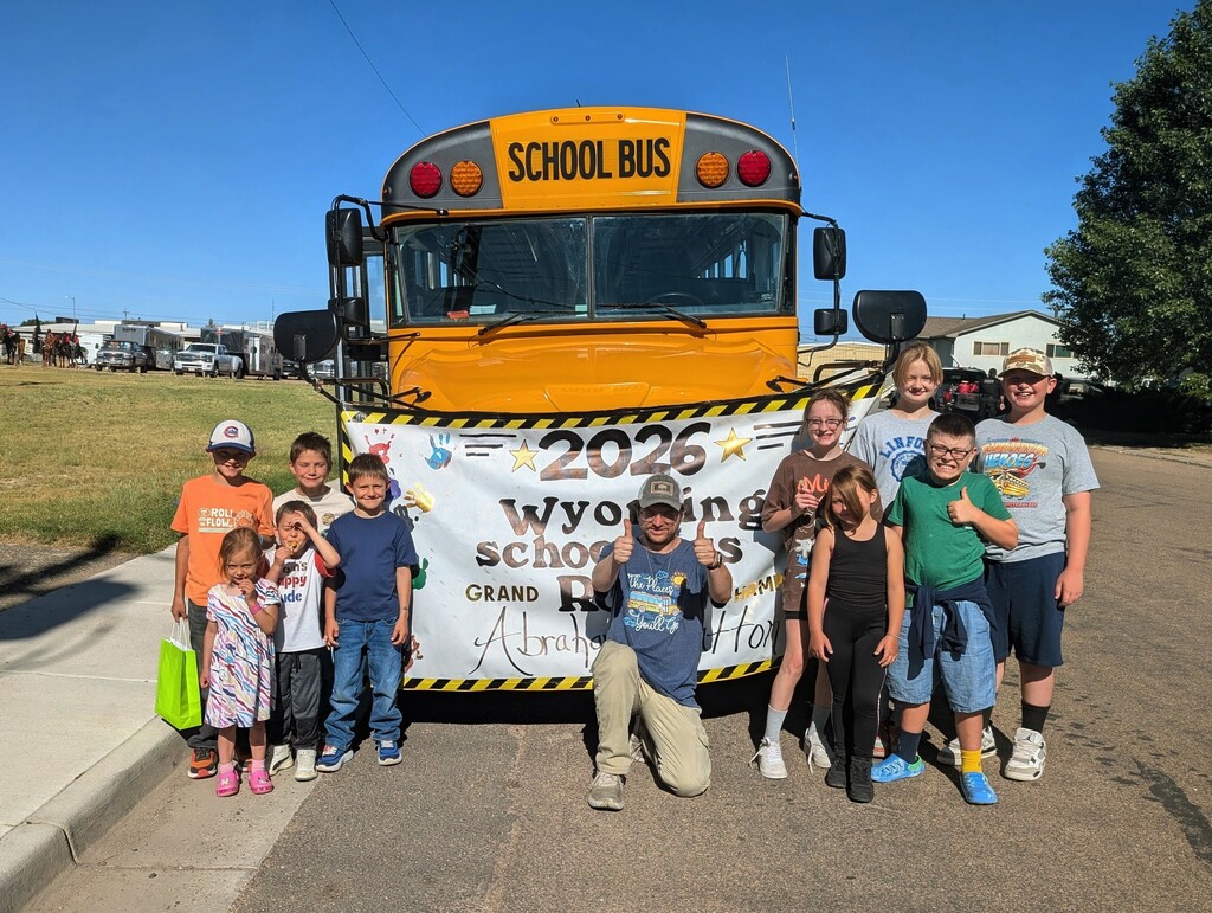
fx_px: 841
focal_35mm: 24
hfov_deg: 71.5
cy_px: 456
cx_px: 606
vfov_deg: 56.9
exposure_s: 1/2208
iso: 19
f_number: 1.68
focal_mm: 6.9
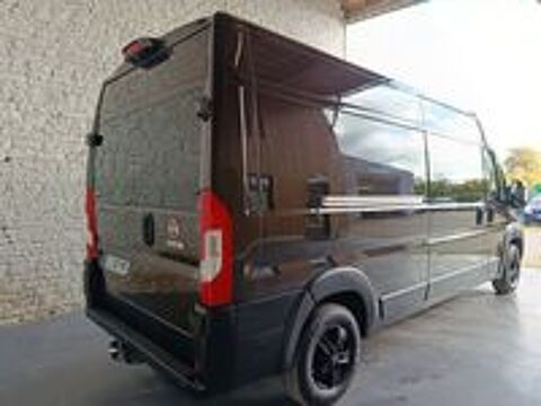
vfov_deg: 56.8
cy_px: 203
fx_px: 375
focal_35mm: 24
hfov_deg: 71.6
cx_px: 270
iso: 121
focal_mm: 5.24
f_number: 1.7
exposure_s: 1/100
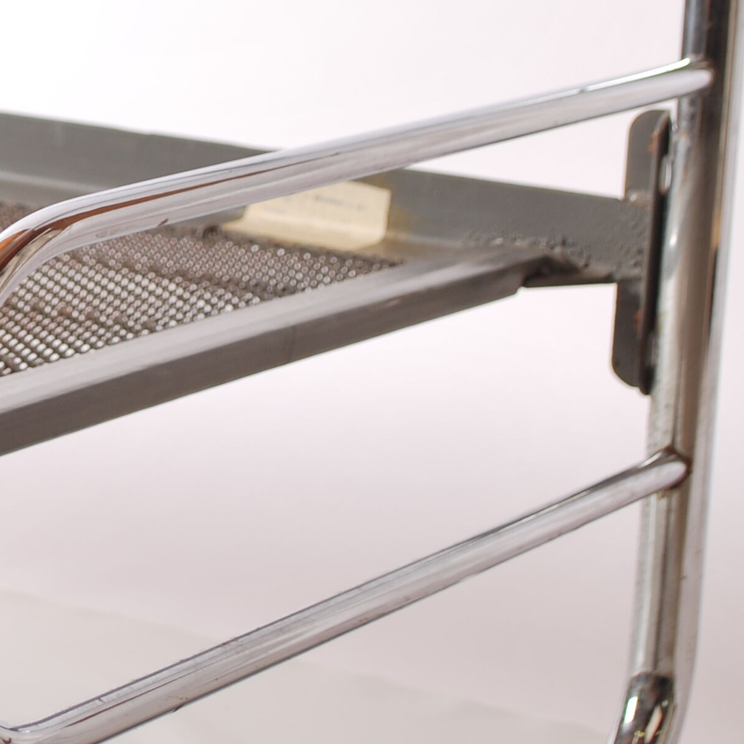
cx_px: -176
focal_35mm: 148
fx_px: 3599
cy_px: 124
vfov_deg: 11.7
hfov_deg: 11.5
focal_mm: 36
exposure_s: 1/100
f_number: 5.6
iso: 100
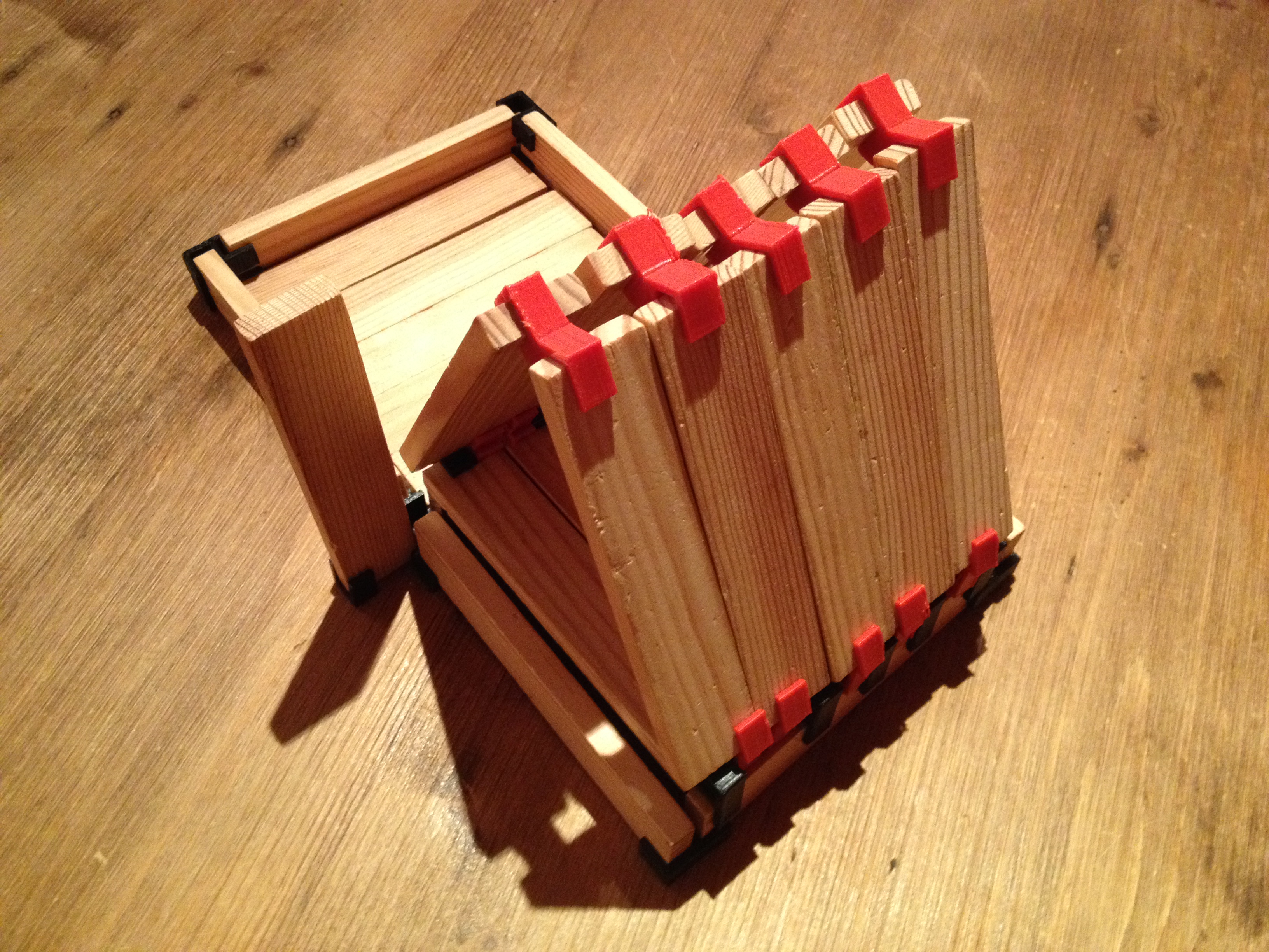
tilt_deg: -57.3
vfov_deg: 40.7
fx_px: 1283
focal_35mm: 35
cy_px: 476
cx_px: 634
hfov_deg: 52.6
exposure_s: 1/15
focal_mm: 4.28
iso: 320
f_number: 2.4
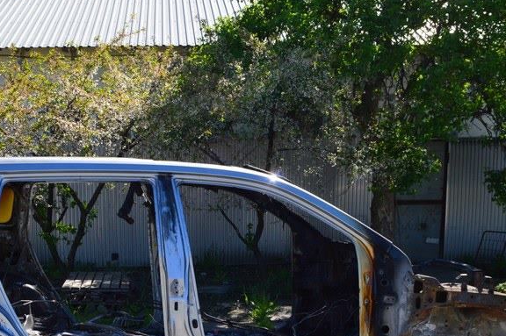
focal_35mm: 48
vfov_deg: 27.5
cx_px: 141
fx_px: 674
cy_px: 262
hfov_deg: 40.2
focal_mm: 18
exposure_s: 1/320
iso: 400
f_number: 10
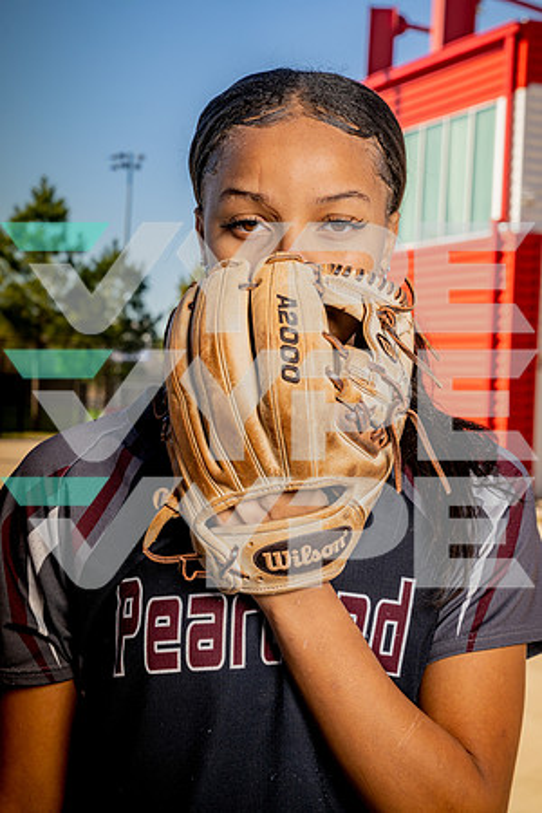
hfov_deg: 19.5
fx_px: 1581
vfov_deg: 28.8
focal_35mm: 70
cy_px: 406
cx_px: 271
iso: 125
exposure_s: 1/250
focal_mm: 70
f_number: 10
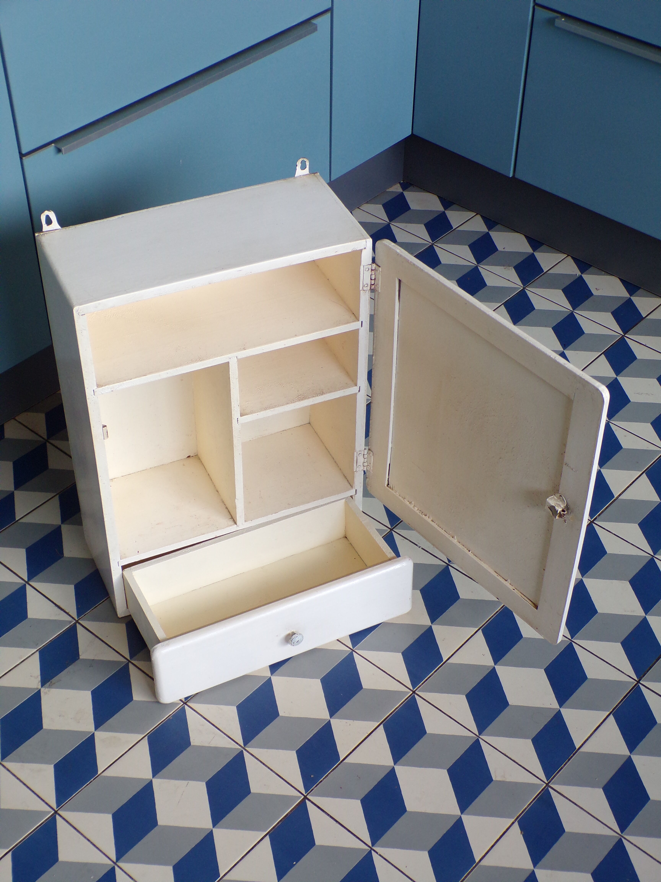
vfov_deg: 38.9
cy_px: 441
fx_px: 1248
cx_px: 330
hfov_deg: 29.7
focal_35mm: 49
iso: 175
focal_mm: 8.7
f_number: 3.5
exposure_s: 1/34
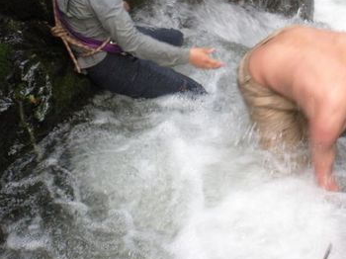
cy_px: 40
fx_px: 1458
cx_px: 263
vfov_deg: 10.1
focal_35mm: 146
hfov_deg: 13.5
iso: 400
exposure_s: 1/62.7
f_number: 4.8
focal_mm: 14.2
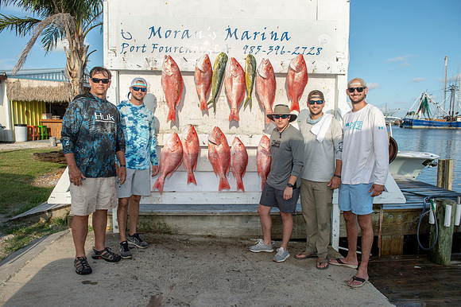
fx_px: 333
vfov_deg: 49.5
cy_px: 154
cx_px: 230
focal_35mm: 26
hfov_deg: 69.4
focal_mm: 26
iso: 50
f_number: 6.3
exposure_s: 1/250
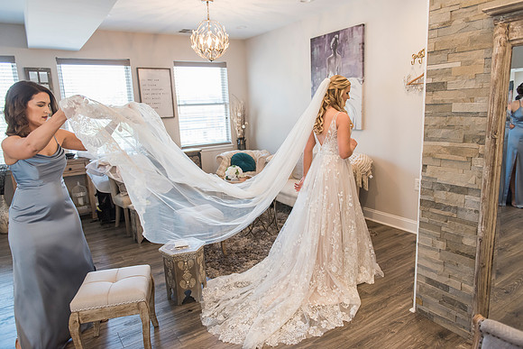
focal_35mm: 24
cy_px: 174
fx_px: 349
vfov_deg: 53.2
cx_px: 262
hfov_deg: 73.7
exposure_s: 1/320
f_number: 2.8
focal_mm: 24
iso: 1000
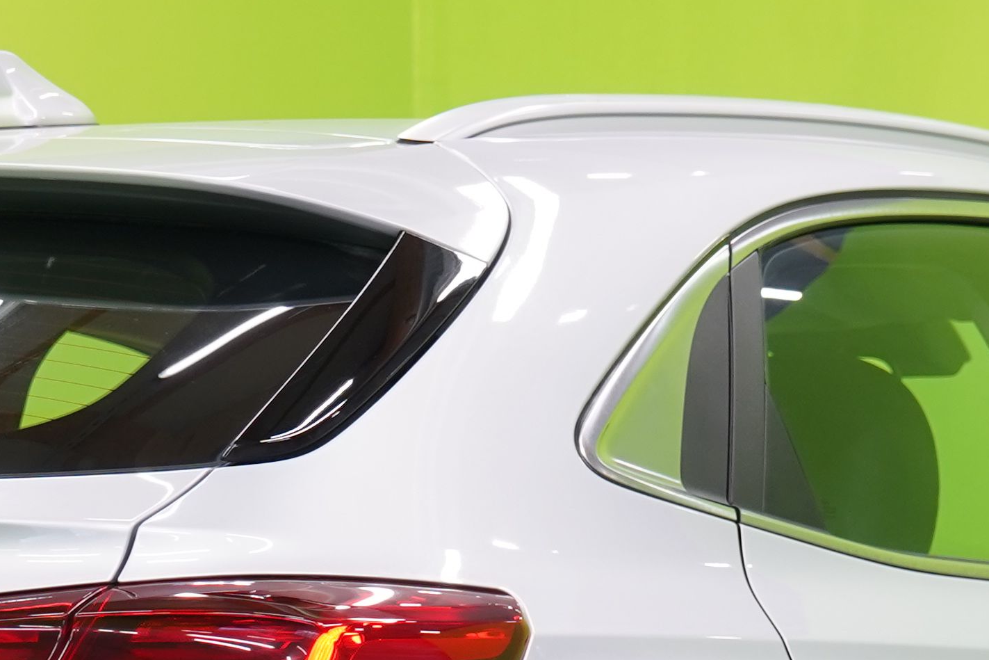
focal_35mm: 253
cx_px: 358
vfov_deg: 5.4
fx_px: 6951
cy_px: 739
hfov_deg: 8.1
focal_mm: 60
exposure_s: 1/30
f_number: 5
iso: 400
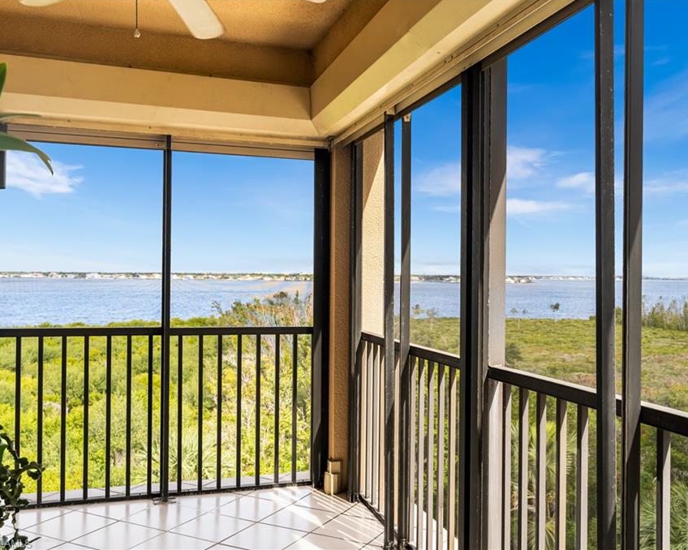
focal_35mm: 34
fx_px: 692
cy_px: 274
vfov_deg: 43.3
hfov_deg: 52.7
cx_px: 390
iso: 320
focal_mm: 30
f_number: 8
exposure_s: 1/25
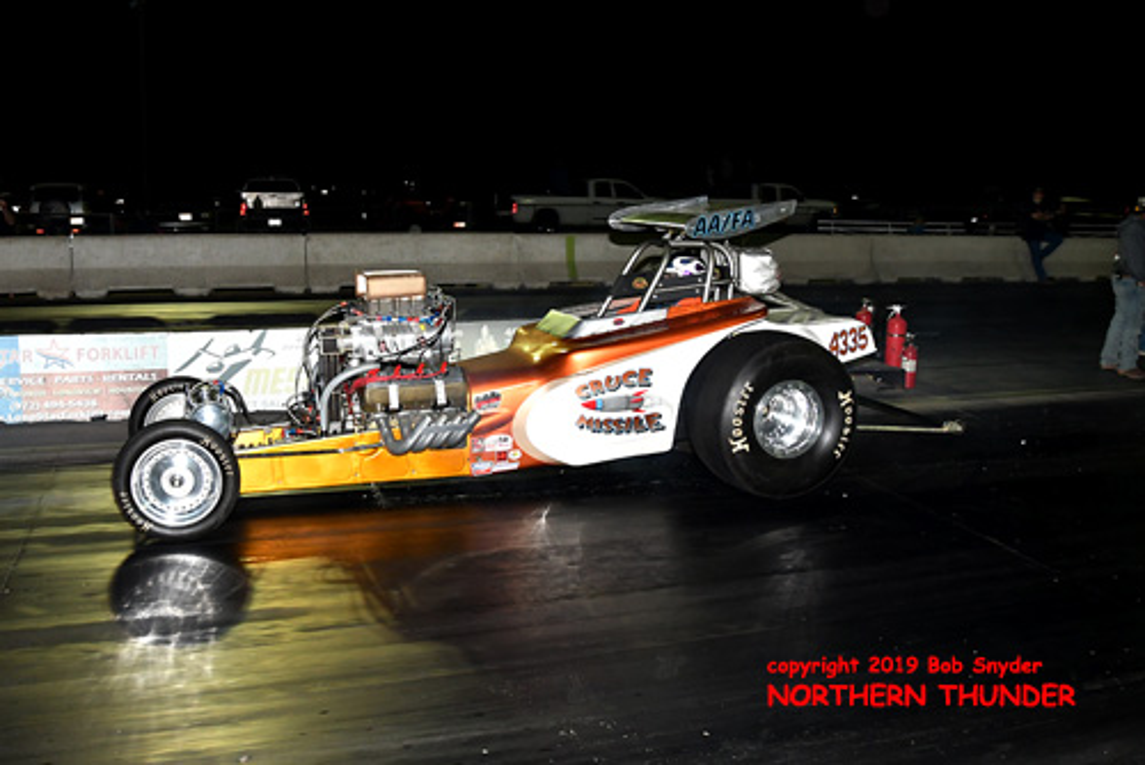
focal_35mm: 24
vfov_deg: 53.2
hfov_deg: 73.7
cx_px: 572
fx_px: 764
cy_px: 382
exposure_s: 1/250
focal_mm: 16
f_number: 3.5
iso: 1000
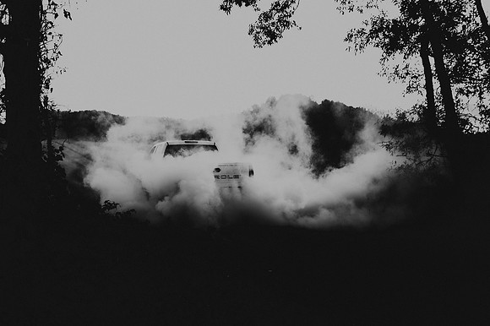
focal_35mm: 42
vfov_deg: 31.7
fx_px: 574
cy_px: 139
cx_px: 203
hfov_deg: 46.1
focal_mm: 35
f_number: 1.4
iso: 320
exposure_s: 1/1600
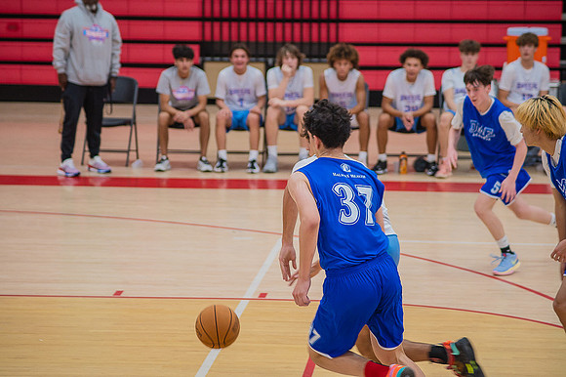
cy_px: 188
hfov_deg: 15.2
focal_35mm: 135
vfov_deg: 10.1
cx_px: 283
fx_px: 2121
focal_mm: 135
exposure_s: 1/250
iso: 1000
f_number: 5
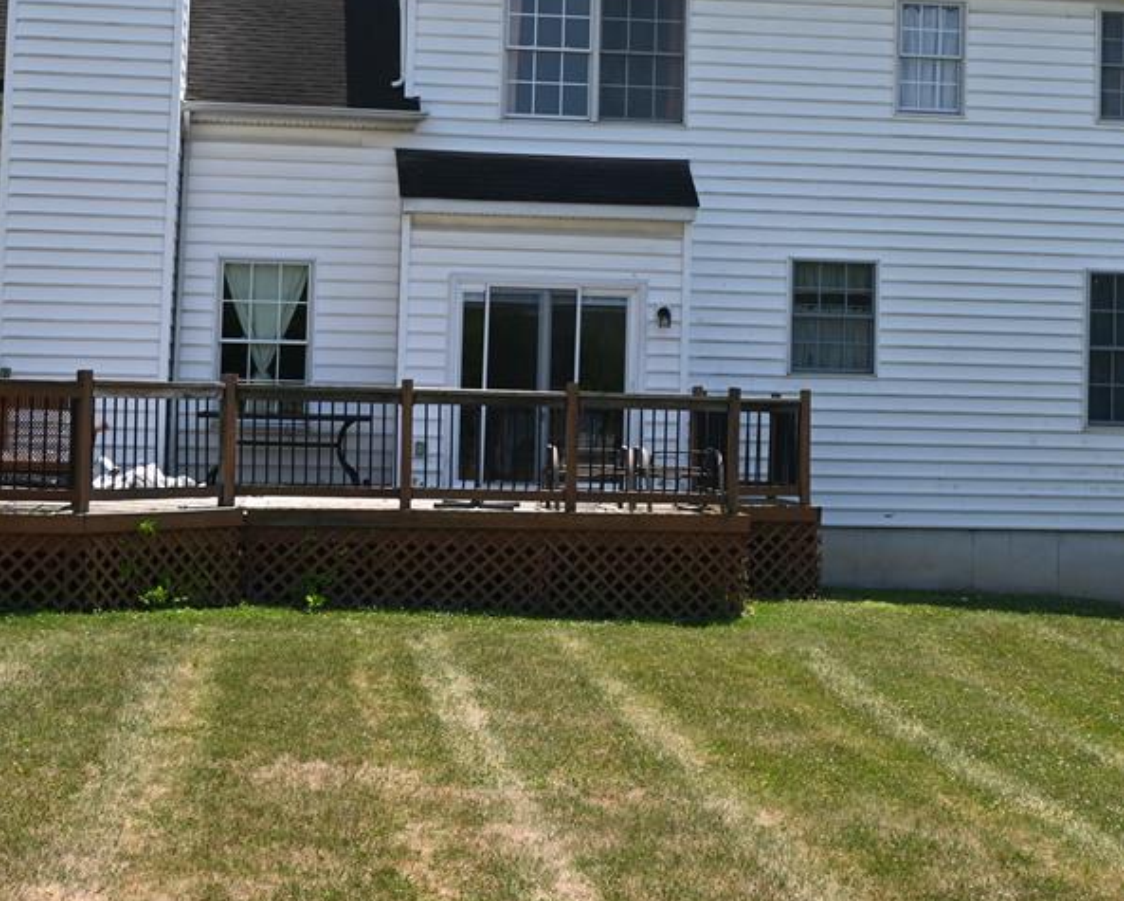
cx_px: 694
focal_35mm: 67
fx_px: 2230
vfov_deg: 22.6
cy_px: 241
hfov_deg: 28.2
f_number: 5.6
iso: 160
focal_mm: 26
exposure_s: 1/250
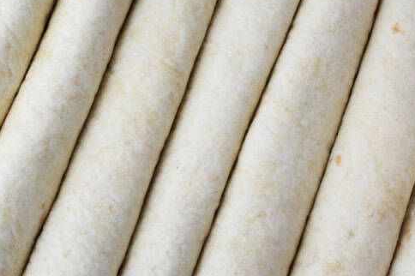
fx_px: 1500
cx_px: 142
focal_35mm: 130
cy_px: 85
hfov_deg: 15.7
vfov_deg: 10.5
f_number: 5.6
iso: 400
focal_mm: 35
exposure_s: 1/125
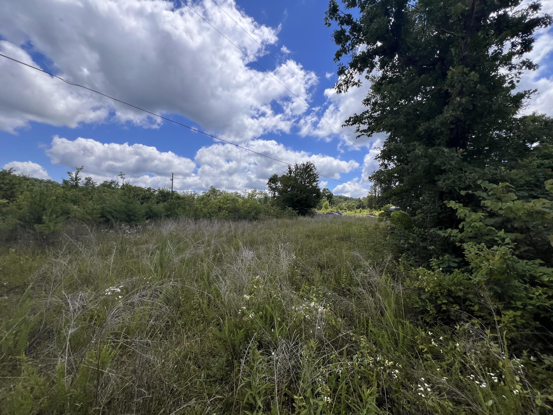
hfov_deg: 106.2
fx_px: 208
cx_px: 276
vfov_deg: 89.9
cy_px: 208
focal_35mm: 13
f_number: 1.8
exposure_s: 1/2660
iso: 32
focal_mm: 1.57
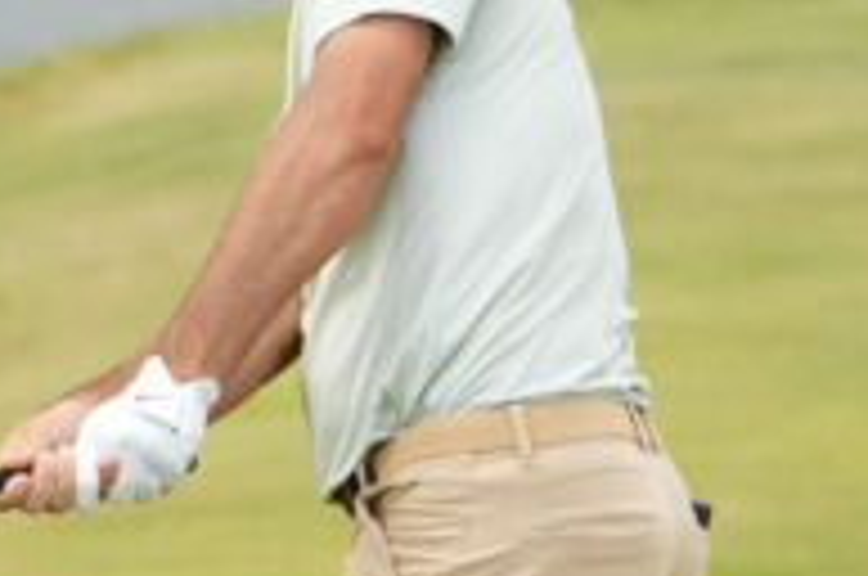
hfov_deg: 1.2
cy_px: 644
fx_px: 39837
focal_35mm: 1655
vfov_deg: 0.8
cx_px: -621
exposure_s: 1/1250
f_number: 6.3
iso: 1600
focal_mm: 415
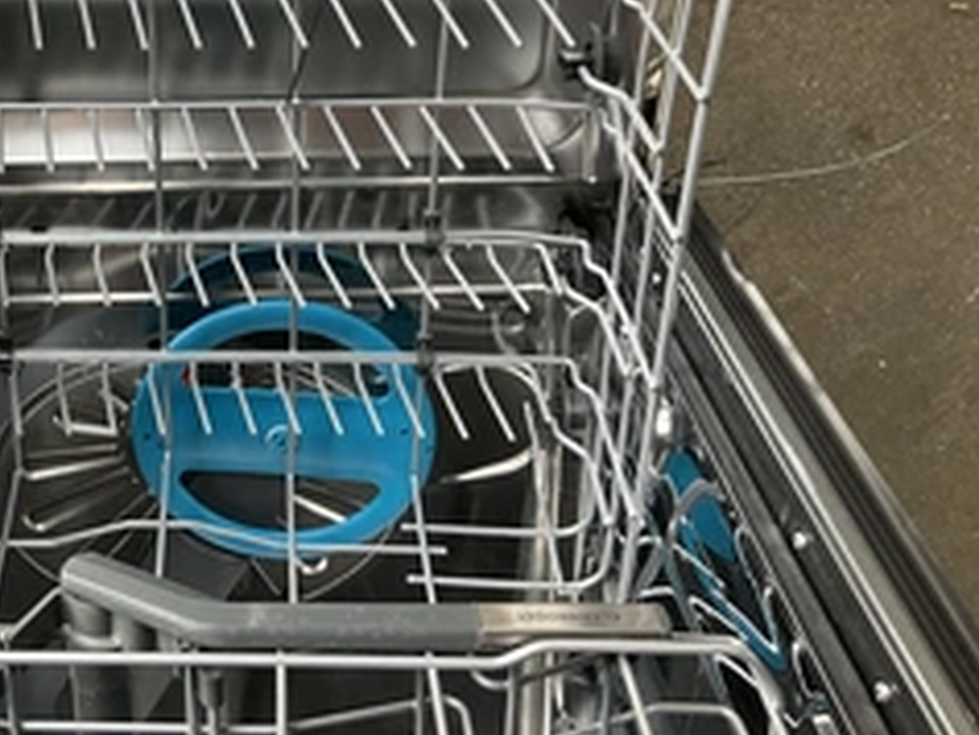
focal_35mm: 49
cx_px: 165
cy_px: 124
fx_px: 1387
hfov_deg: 37.2
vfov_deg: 28.9
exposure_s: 1/99
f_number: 1.8
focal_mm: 3
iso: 64
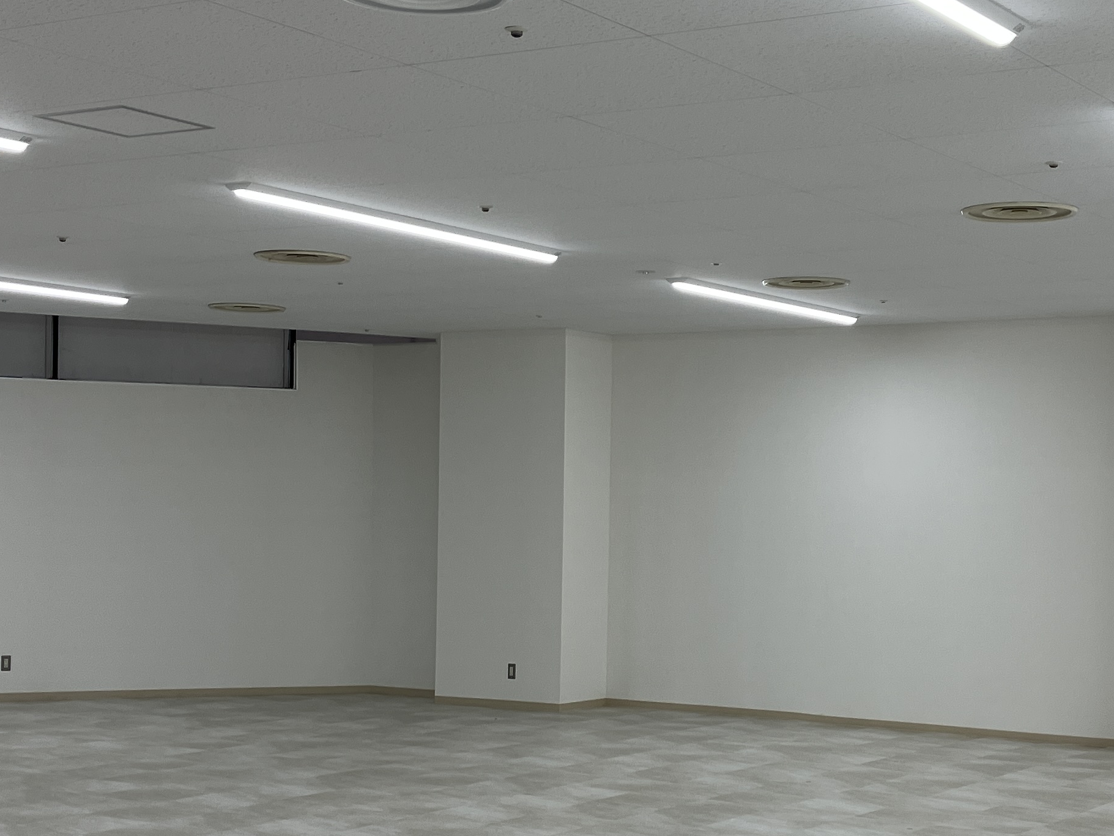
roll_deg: -0.5
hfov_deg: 31.0
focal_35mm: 62
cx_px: 708
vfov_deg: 23.6
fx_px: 1995
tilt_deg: -1.4
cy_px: 520
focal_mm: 3.99
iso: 20
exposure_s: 1/100
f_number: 1.8
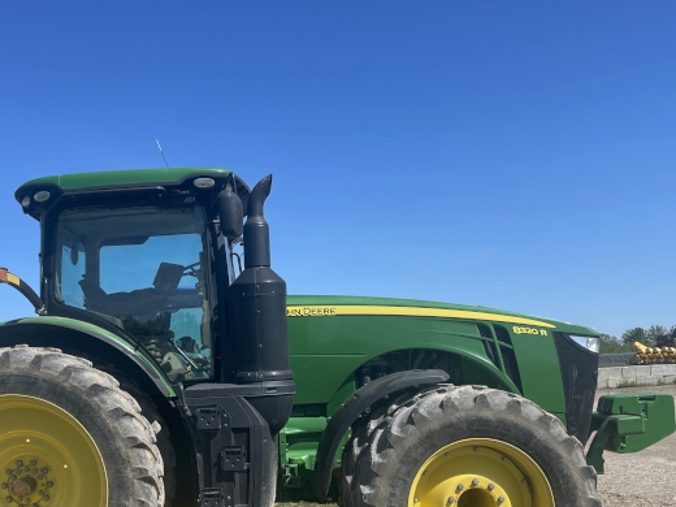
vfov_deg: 35.3
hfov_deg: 46.0
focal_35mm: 40
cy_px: 370
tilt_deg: +3.0
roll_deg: +3.3
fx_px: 781
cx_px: 222
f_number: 1.6
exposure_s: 1/3300
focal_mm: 4.2
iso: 32
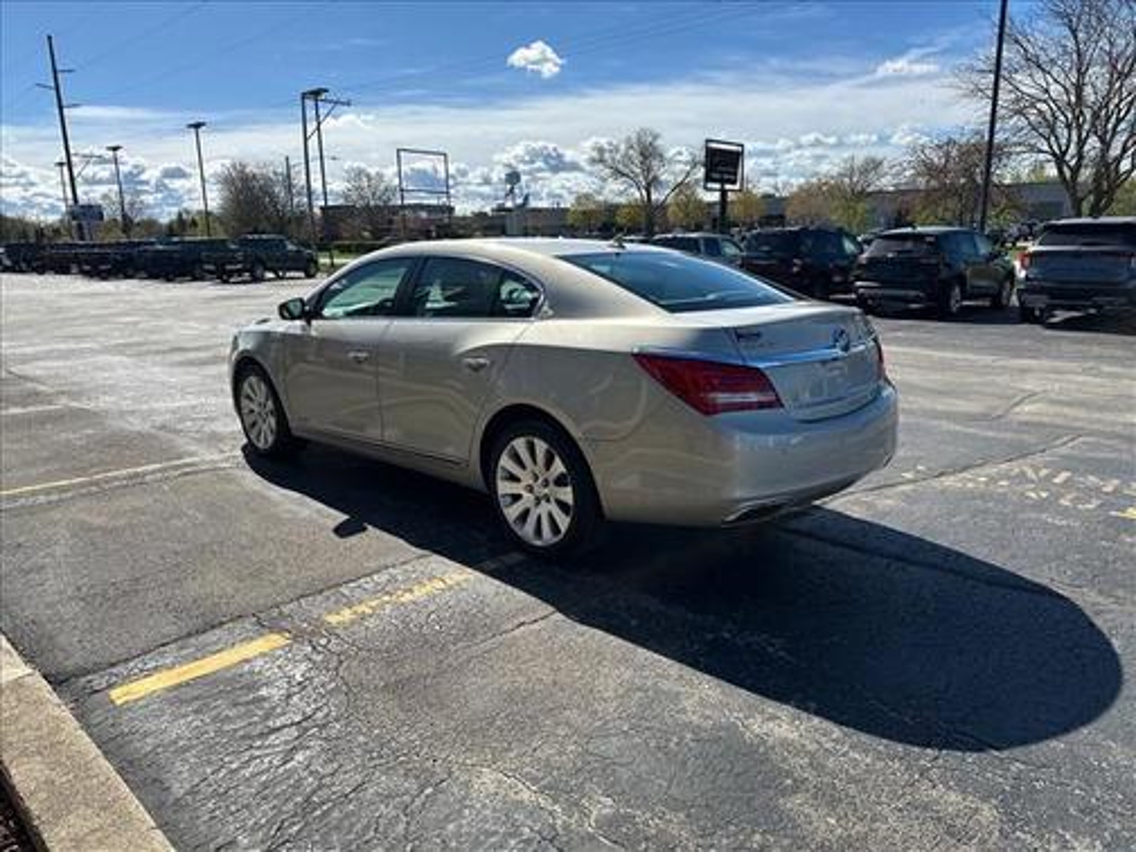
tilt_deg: -12.4
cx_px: 568
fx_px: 788
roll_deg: +0.3
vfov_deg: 56.8
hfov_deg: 71.6
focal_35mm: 24
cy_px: 426
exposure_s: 1/5263
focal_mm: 6.86
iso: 80
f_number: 1.78
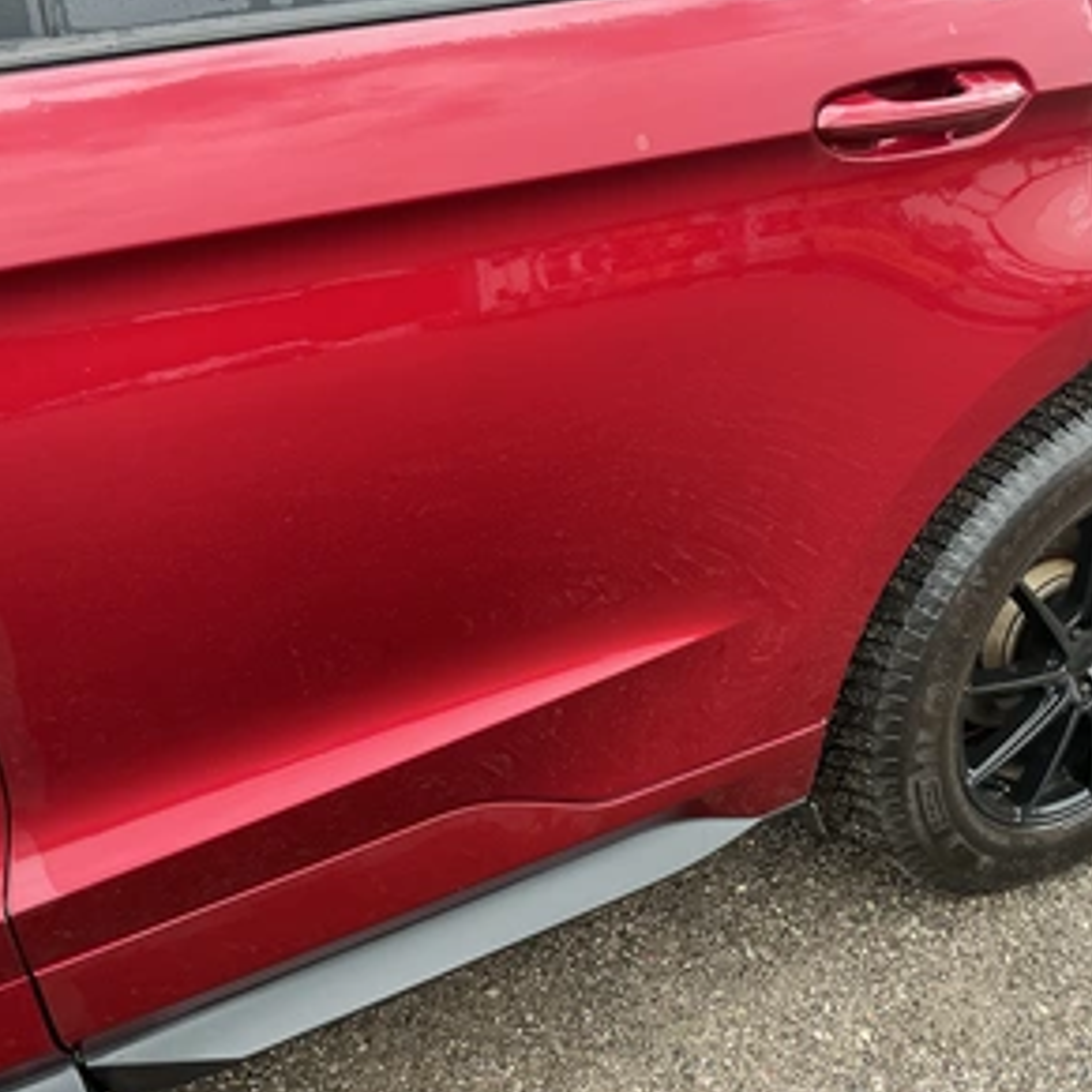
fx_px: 1213
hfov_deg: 48.4
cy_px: 540
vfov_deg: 48.4
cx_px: 567
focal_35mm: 34
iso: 50
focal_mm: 3
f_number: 1.8
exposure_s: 1/122
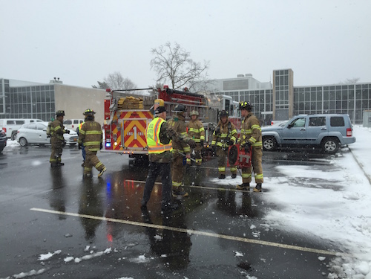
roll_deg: +1.9
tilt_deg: -1.9
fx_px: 311
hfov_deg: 61.7
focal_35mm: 29
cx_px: 186
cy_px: 140
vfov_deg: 48.2
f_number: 2.2
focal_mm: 4.15
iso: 32
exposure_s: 1/416
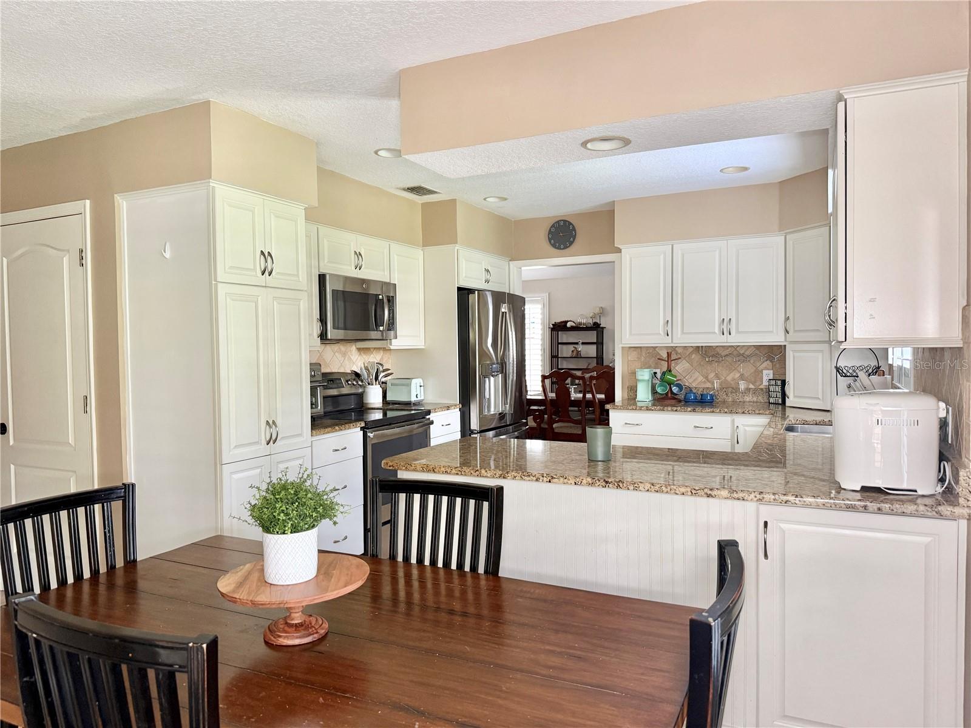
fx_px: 673
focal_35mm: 24
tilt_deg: -1.8
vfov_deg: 56.8
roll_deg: +0.3
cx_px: 486
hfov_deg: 71.6
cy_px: 364
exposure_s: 1/60
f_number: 1.78
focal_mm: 6.76
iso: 320
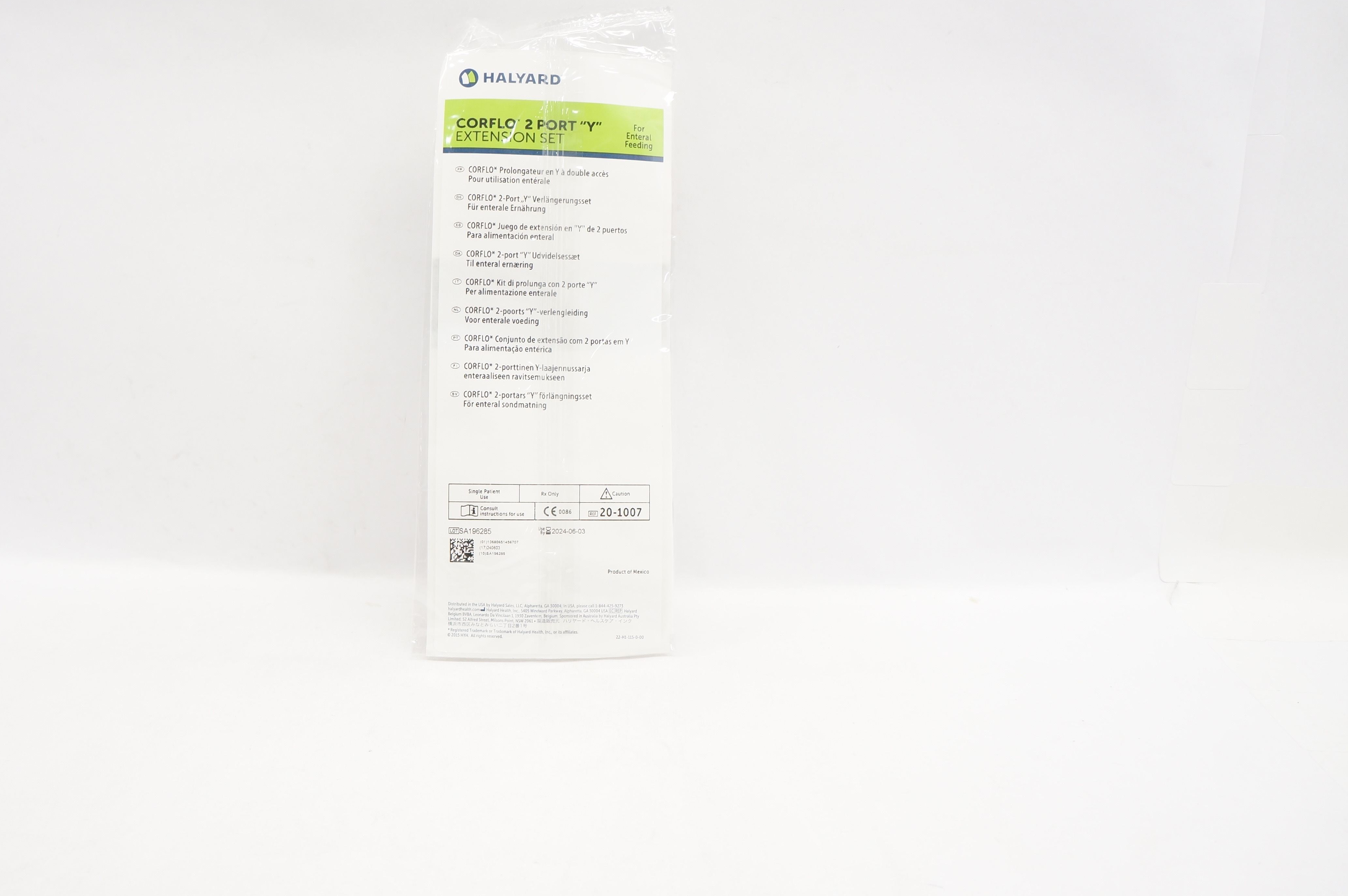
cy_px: 413
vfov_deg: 41.0
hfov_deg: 58.5
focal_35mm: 32
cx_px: 576
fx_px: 1197
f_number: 5.6
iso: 400
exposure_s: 1/60
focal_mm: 18
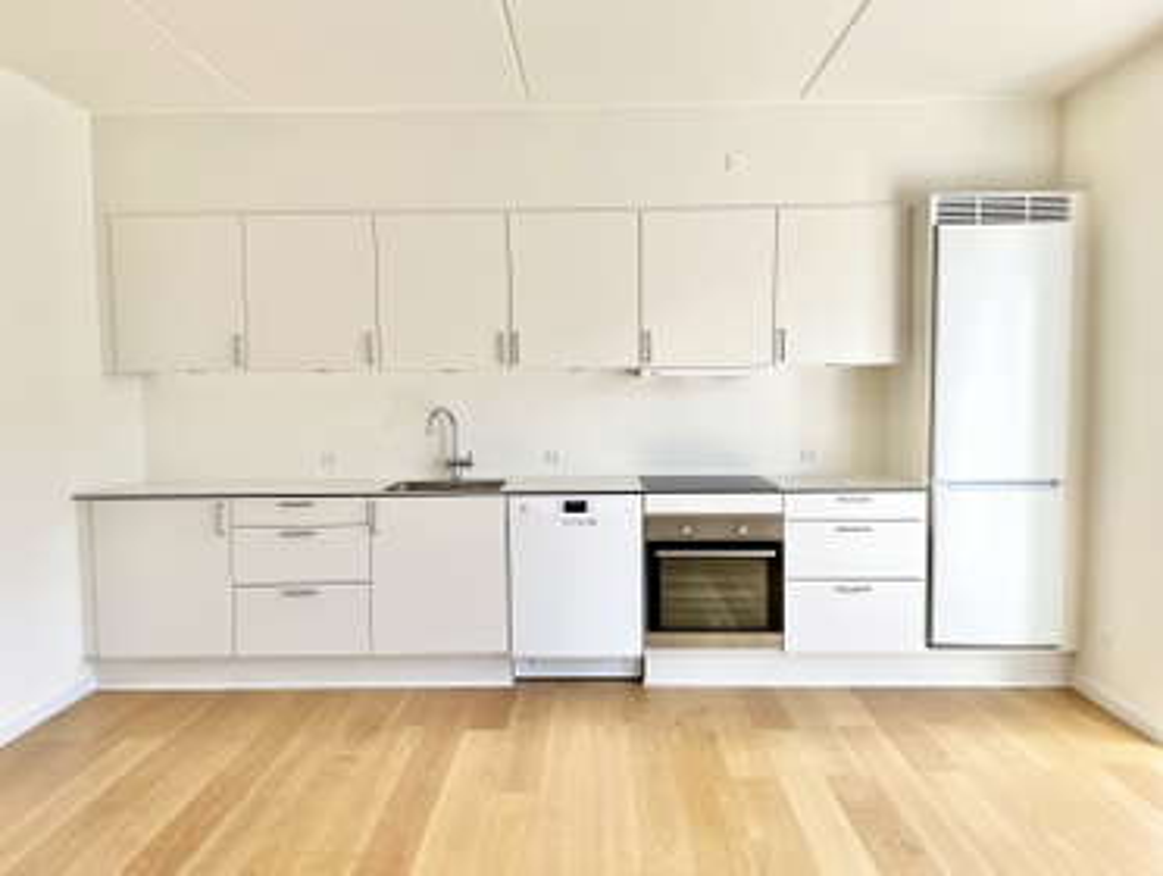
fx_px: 875
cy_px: 438
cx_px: 582
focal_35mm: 26
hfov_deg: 67.2
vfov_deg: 53.2
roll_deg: +0.3
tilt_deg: -4.0
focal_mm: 5.7
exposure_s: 1/419
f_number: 1.5
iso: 50
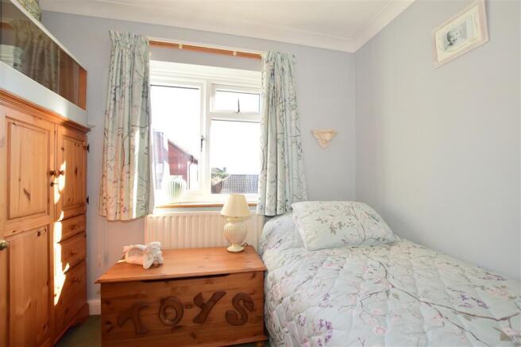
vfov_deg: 77.3
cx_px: 260
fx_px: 217
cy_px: 174
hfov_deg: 100.4
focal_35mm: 15
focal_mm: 10
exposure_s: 1/125
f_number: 9
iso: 500
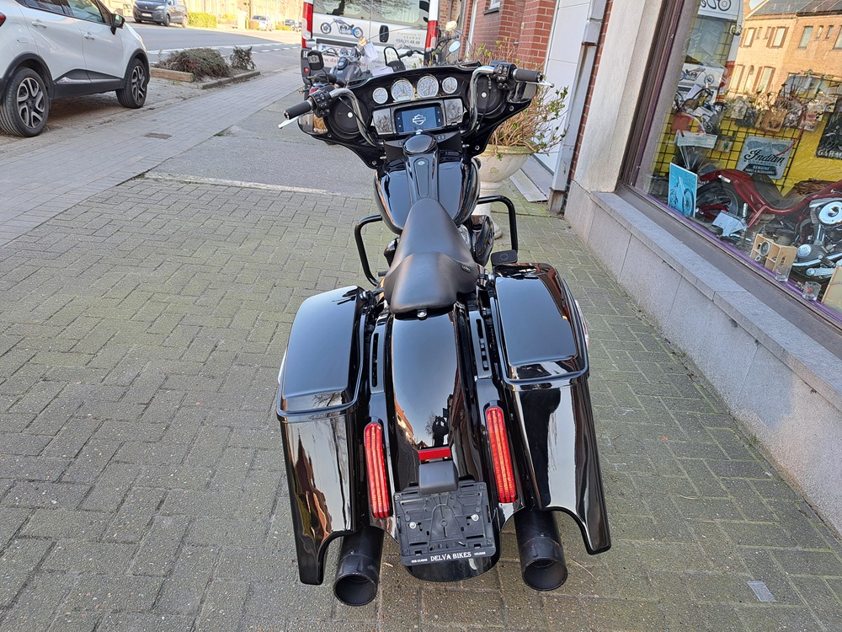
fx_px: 584
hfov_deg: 71.6
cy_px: 316
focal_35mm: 24
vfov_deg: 56.8
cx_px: 421
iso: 50
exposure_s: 1/100
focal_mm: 5.23
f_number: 1.8
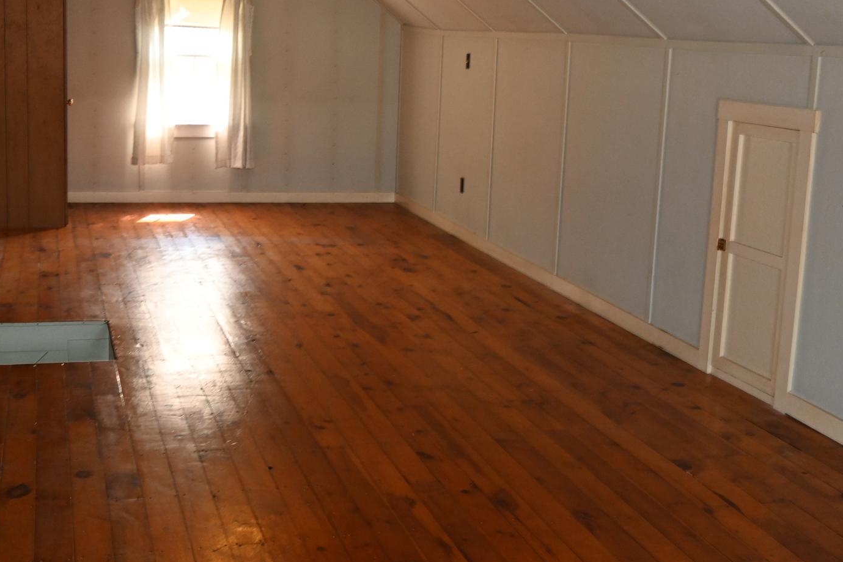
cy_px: 219
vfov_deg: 26.9
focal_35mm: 50
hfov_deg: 39.5
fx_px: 1173
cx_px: 395
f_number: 4
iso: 1250
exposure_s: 1/60
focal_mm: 22.5
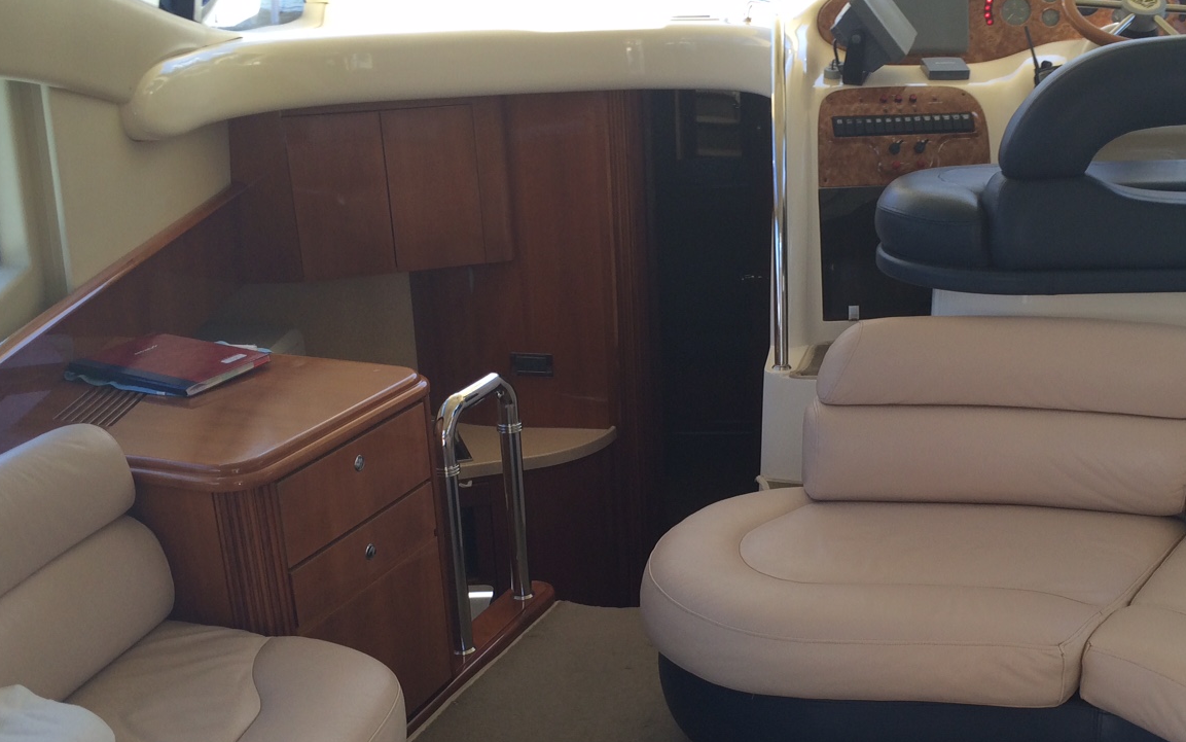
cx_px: 719
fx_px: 1455
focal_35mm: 45
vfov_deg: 28.5
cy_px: 461
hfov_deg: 44.1
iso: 32
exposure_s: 1/125
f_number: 2.2
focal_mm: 4.12
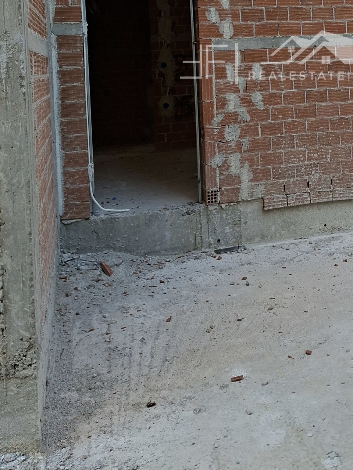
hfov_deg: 30.1
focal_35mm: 46
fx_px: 625
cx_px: 319
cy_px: 55
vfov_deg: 38.6
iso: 50
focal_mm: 5.54
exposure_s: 1/824
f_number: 1.8
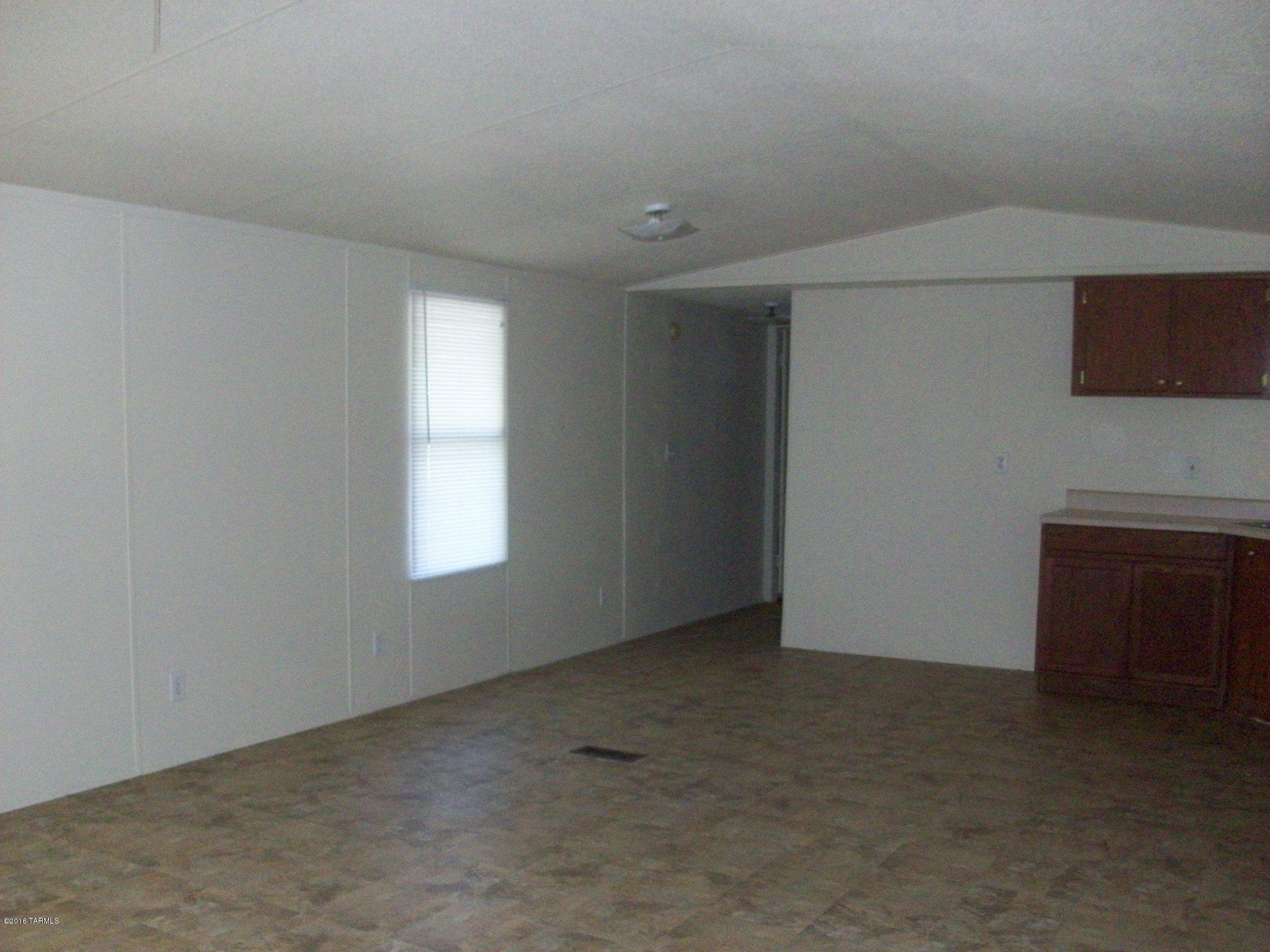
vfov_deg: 41.8
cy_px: 476
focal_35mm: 34
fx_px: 1247
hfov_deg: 54.0
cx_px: 635
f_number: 2.8
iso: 320
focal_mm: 5.7
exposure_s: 1/60
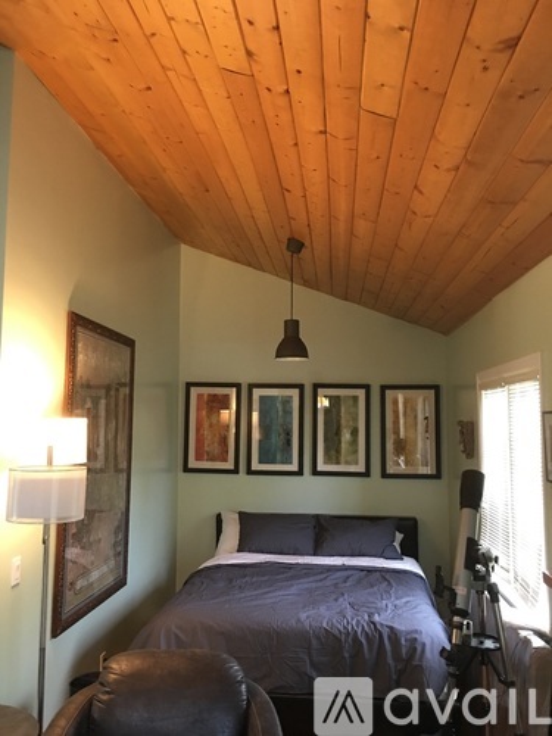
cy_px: 368
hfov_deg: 48.2
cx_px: 276
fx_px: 617
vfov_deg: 61.7
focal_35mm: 29
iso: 50
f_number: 2.2
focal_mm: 4.15
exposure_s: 1/4
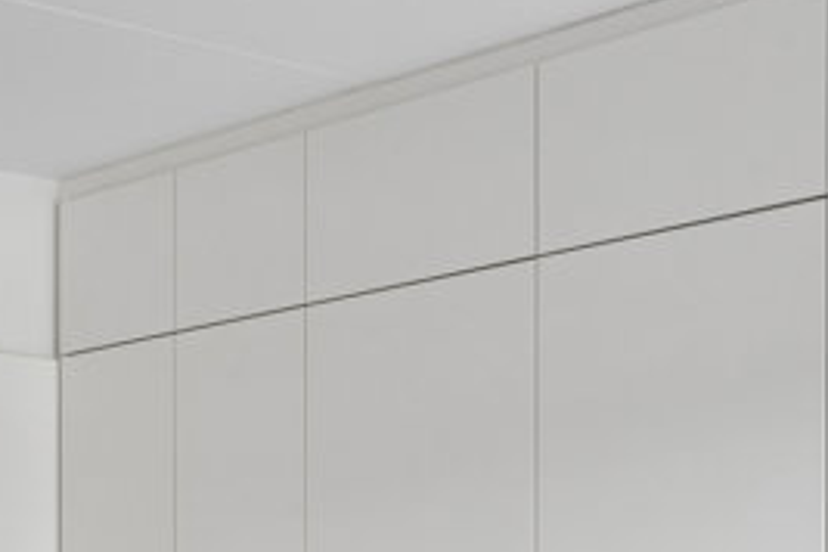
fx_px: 2346
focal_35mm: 102
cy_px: 758
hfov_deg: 19.4
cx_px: -22
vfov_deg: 12.9
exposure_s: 1/2
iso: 160
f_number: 9
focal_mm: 34
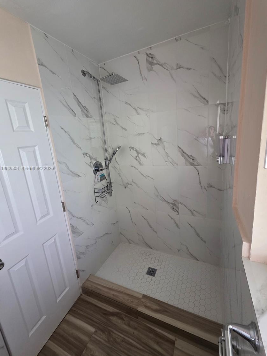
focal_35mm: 14
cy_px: 168
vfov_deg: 102.0
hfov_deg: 85.7
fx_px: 144
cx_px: 138
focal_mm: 2.2
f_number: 1.9
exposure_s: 1/60
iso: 200
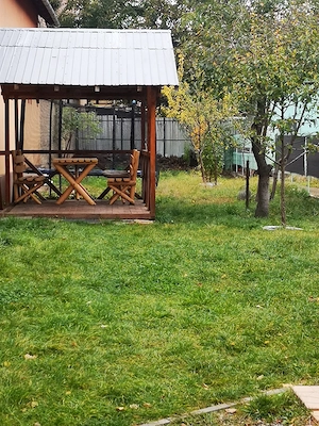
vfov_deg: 25.0
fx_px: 958
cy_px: 213
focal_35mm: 78
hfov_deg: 18.9
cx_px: 160
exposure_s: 1/283
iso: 50
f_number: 1.8
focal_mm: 3.95
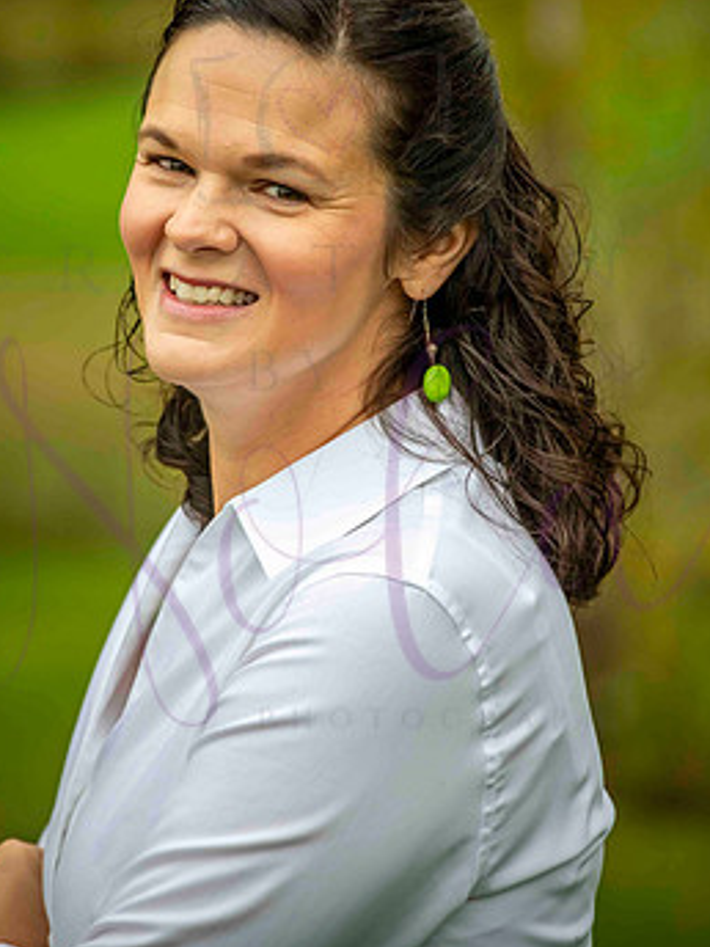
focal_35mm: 195
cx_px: 330
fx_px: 5333
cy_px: 366
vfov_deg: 10.1
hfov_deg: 7.6
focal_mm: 155
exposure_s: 1/800
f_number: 5.6
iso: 1000
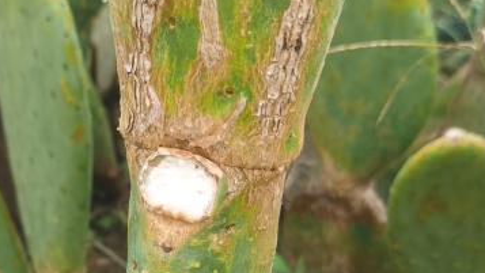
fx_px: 1132
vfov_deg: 13.5
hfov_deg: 24.0
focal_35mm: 88
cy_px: 285
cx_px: 148
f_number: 1.6
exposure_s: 1/100
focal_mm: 5.56
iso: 80
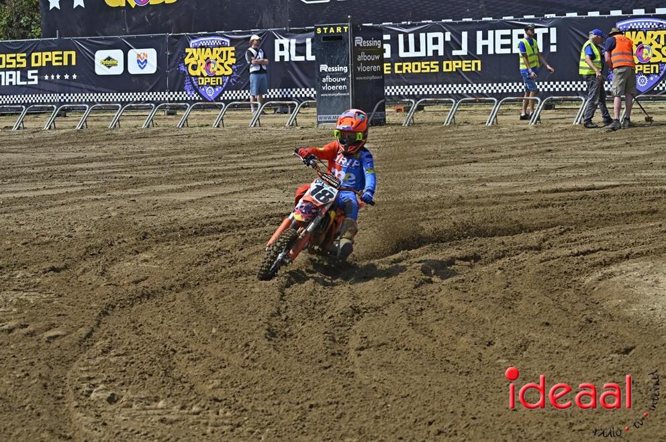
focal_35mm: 120
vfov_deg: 11.4
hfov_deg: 17.1
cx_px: 333
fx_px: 2217
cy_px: 221
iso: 1600
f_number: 11
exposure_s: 1/2000
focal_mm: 120
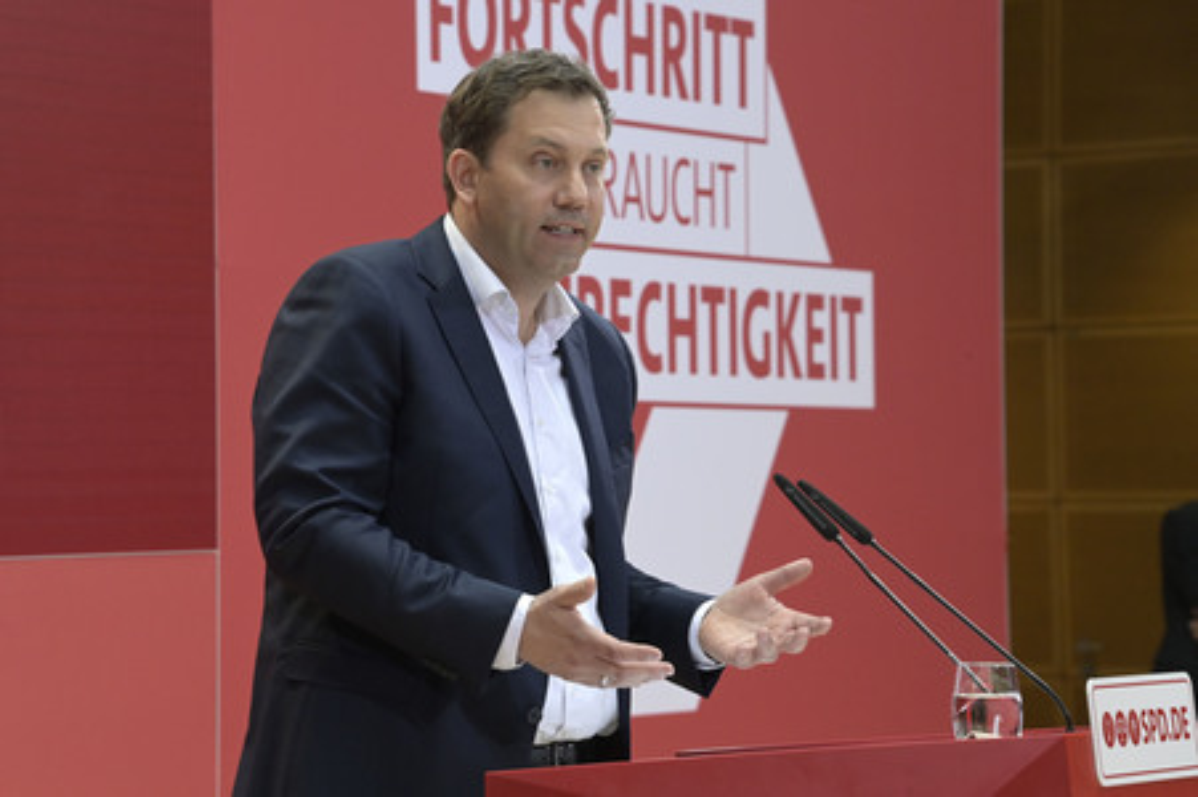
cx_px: 599
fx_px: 5320
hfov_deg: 12.8
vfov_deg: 8.6
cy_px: 398
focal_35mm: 160
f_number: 8
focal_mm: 160
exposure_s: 1/500
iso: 3200
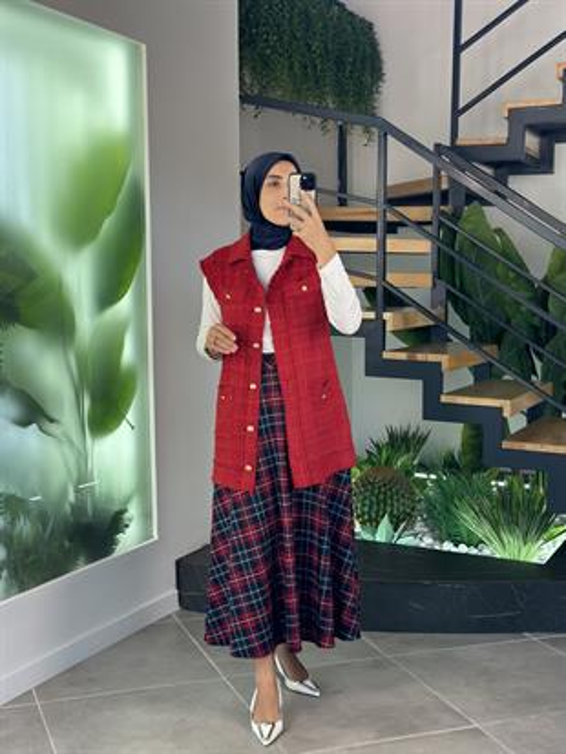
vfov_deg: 39.6
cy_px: 377
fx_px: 1046
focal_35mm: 48
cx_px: 283
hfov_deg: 30.3
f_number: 1.78
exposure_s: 1/213
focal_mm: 6.86
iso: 80
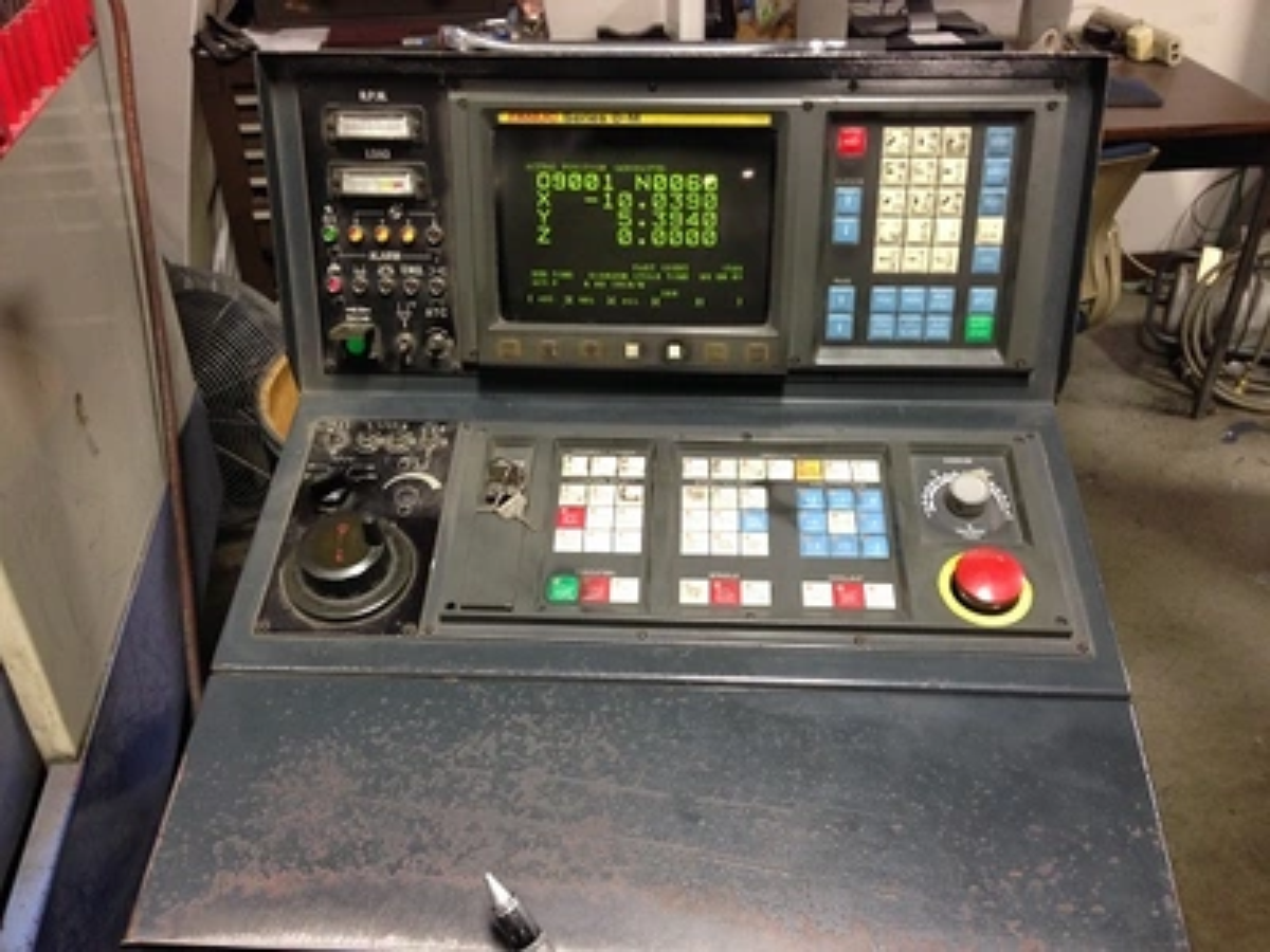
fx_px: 1211
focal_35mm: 33
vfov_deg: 42.9
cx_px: 635
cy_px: 476
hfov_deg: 55.4
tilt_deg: -33.5
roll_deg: +2.9
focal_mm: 4.12
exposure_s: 1/20
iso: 125
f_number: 2.4
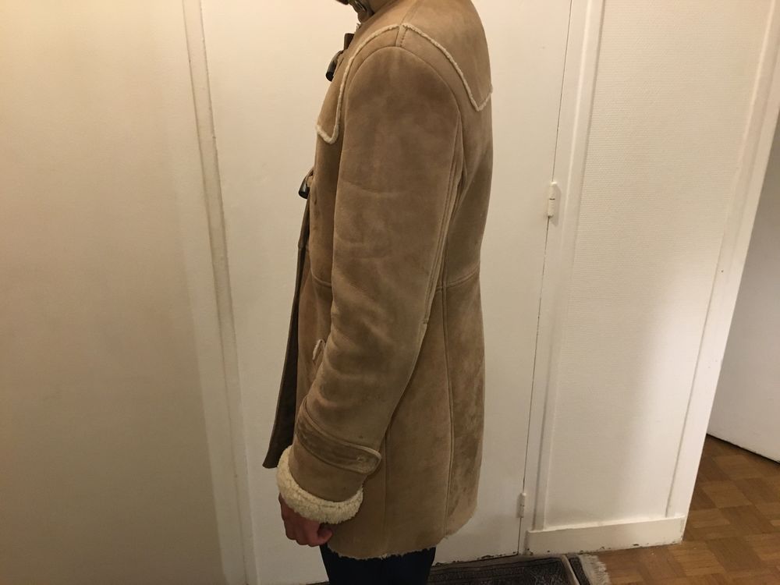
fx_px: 653
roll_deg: +0.1
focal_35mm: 29
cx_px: 390
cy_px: 292
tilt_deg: -23.8
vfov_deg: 48.2
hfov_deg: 61.7
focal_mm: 4.15
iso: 200
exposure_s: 1/25
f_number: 2.2
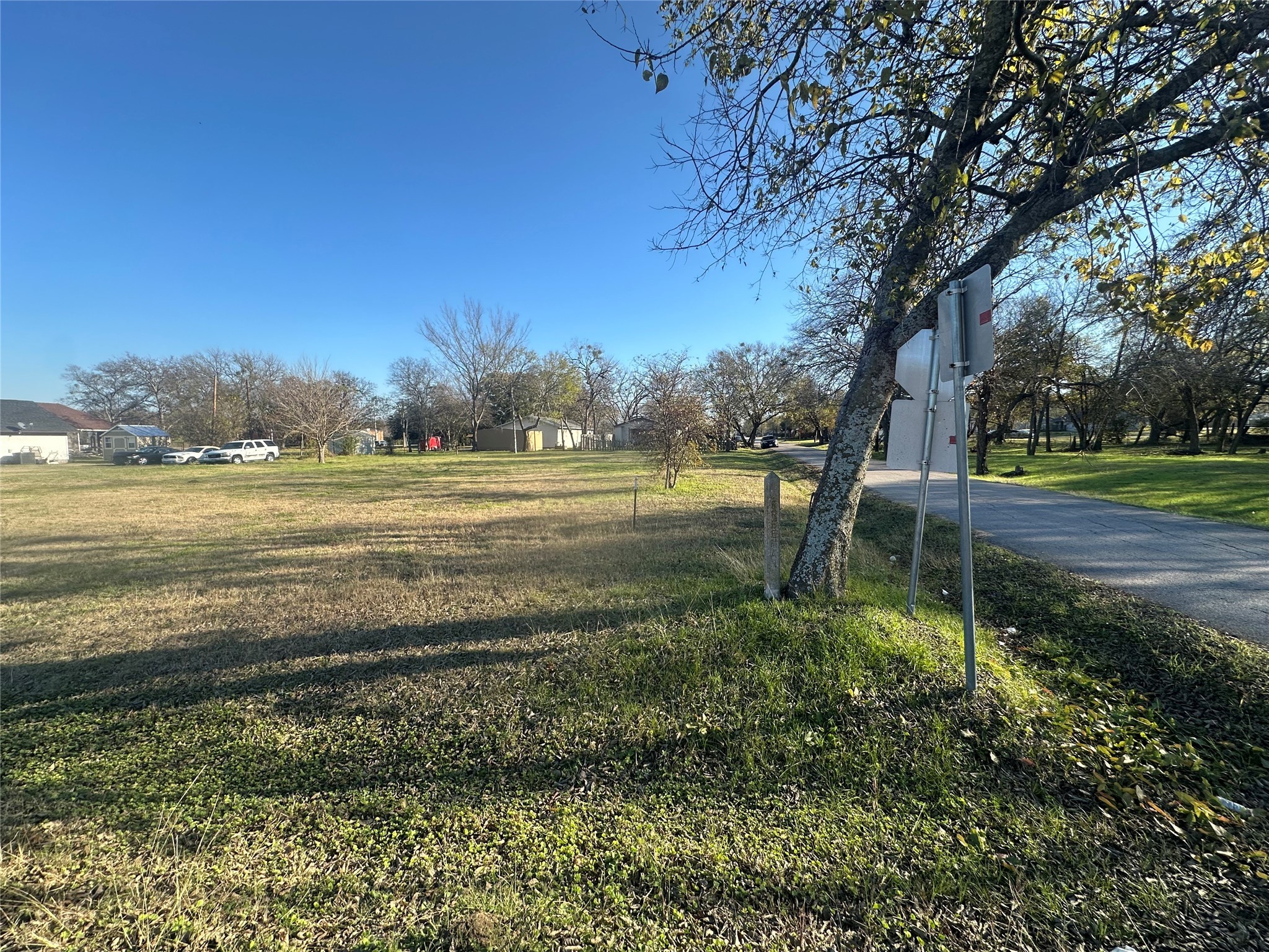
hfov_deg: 102.1
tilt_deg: -3.8
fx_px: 513
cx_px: 634
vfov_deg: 85.7
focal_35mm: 14
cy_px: 476
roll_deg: +0.0
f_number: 2.2
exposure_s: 1/868
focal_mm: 2.22
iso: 40
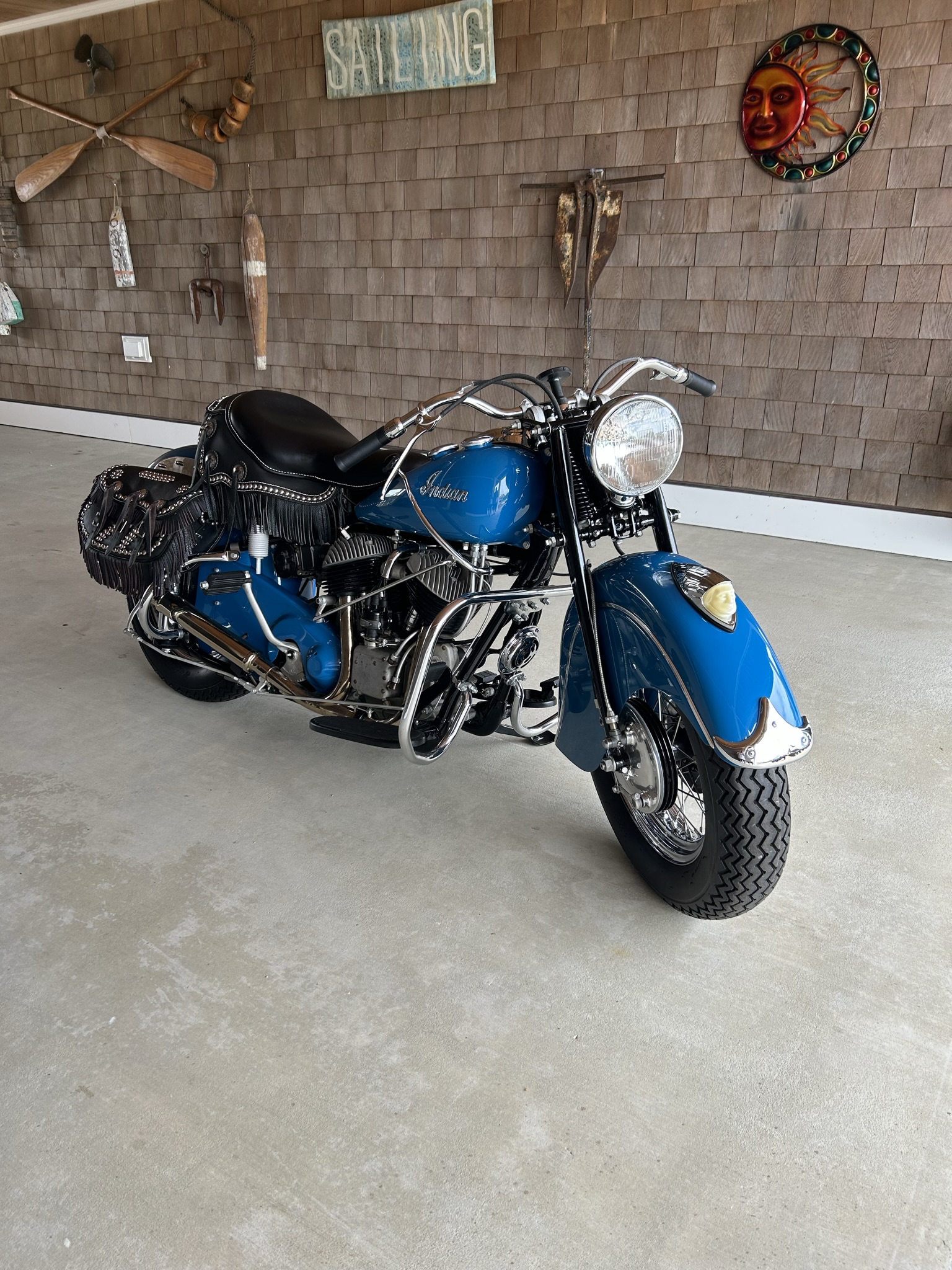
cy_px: 635
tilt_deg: -22.5
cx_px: 476
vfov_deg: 67.3
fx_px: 953
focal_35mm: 26
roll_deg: +2.1
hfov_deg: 53.1
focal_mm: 5.7
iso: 32
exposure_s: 1/121
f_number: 1.5
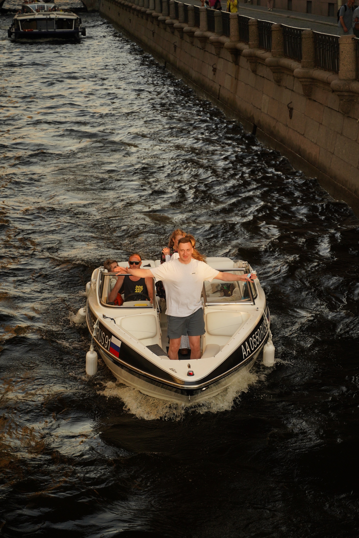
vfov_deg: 27.0
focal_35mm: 75
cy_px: 269
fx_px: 1122
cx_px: 180
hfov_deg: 18.2
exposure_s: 1/500
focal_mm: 75
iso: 500
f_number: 2.8
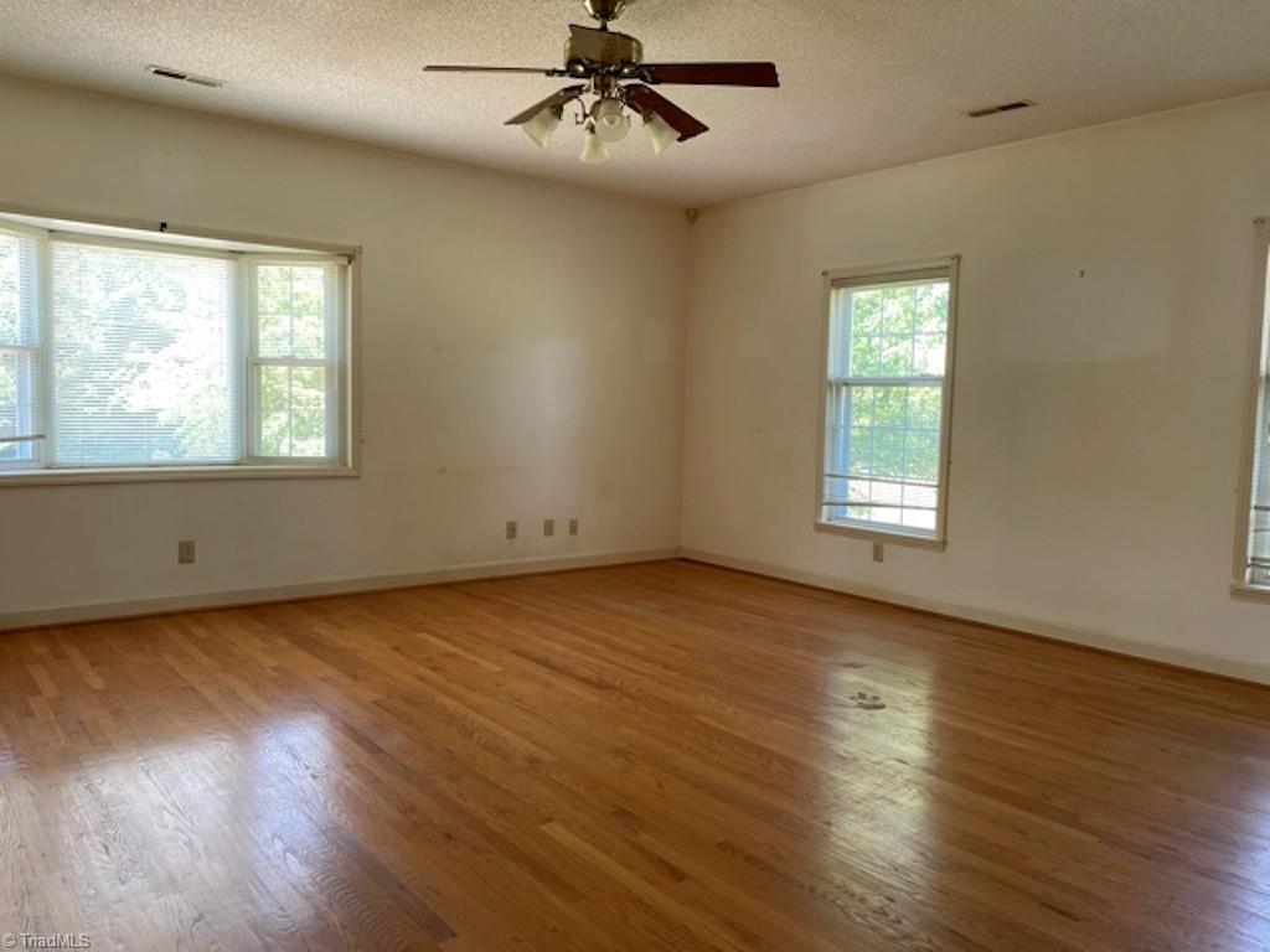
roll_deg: -1.6
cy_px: 476
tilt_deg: -4.3
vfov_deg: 53.1
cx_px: 635
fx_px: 954
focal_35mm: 26
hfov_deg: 67.3
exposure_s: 1/104
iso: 125
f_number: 1.6
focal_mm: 4.2
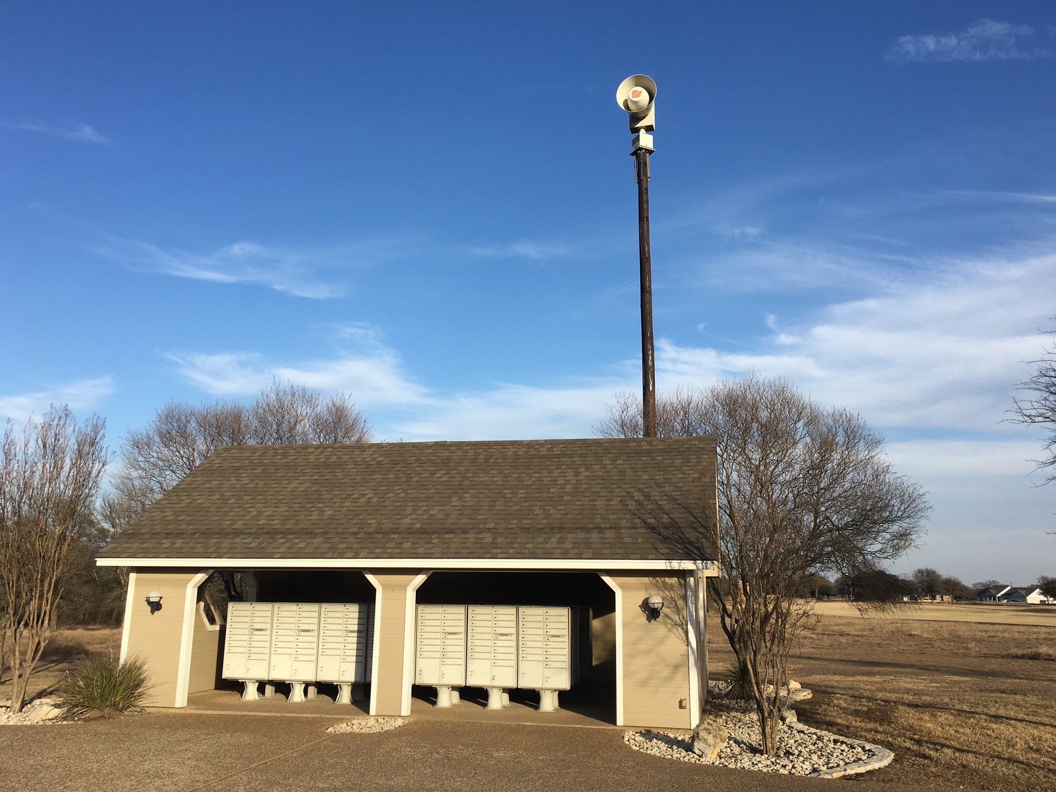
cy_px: 396
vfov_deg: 46.8
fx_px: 915
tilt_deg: +12.3
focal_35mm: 30
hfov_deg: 60.0
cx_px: 526
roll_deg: -1.2
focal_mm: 4.15
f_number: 2.2
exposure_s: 1/1183
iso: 25
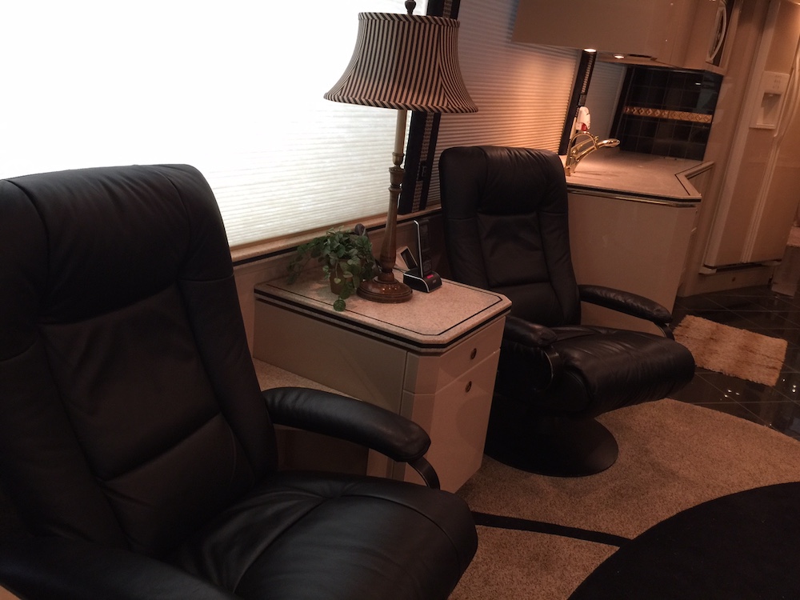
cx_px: 400
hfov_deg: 61.7
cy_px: 300
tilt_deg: -16.6
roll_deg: -7.2
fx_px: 670
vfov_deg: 48.2
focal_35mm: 29
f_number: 2.2
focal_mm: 4.15
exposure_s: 1/15
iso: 64
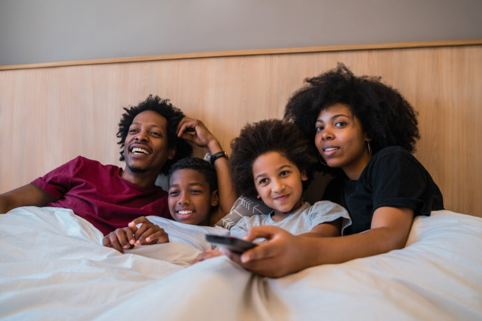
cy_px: 160
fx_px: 469
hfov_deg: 54.4
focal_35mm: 35
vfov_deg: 37.9
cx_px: 241
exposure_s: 1/80
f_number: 4
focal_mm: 35
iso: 250
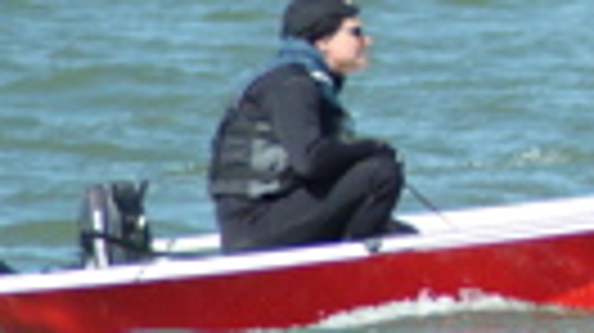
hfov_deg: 1.4
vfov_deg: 0.8
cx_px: 891
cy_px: -133
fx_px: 23723
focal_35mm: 1507
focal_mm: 211
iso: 800
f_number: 4.8
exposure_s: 1/4000
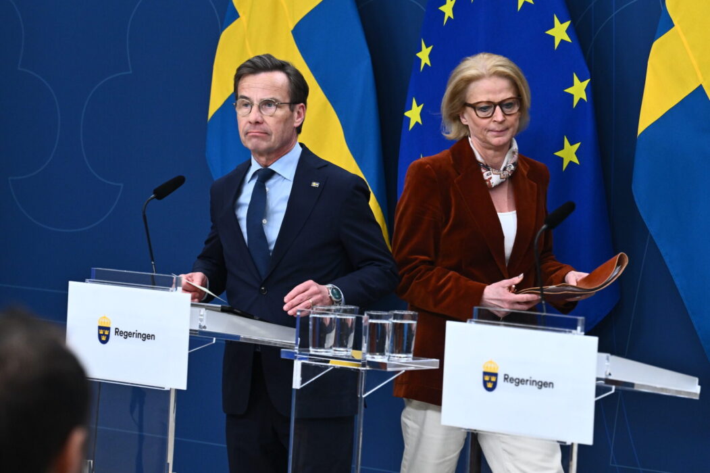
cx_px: 355
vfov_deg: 12.4
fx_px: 2169
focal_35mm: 110
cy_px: 236
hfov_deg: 18.6
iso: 1600
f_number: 4.5
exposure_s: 1/400
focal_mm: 110
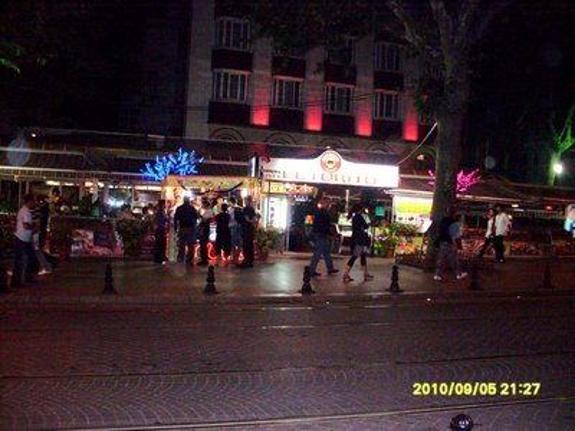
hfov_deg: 49.0
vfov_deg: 37.7
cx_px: 288
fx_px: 631
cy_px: 216
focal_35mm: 38
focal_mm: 6.3
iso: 240
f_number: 2.8
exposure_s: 1/45
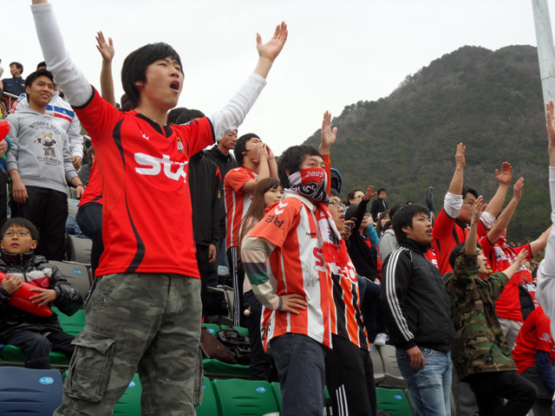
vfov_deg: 24.4
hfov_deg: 32.2
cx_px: 278
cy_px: 208
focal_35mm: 60
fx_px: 962
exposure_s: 1/125
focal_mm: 10.5
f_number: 4.8
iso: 80
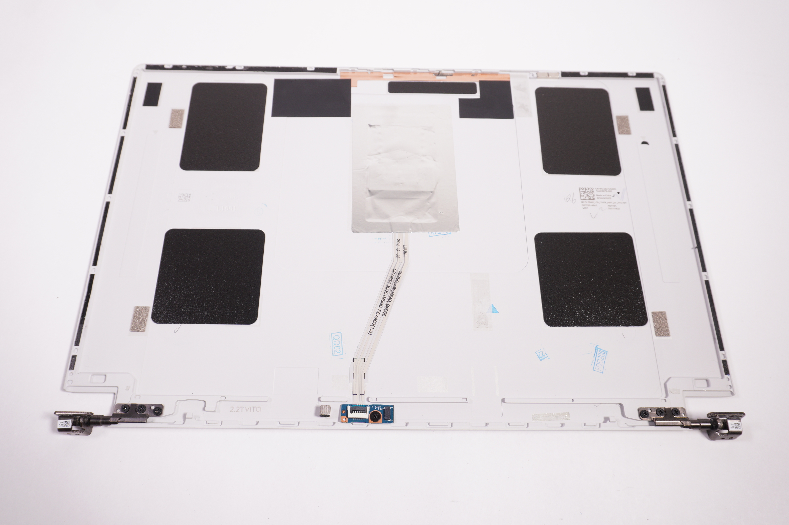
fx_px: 624
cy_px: 262
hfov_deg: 64.6
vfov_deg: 45.6
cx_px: 394
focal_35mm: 28
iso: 200
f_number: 5.6
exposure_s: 1/50
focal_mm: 19
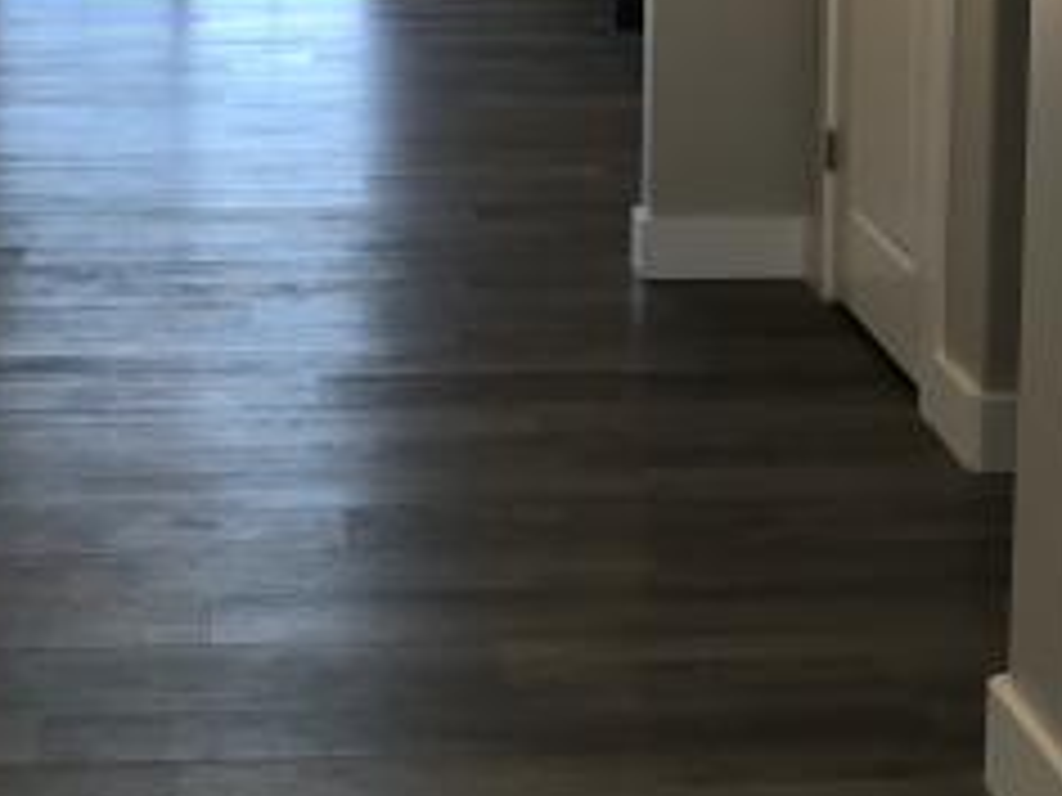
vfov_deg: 18.6
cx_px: 441
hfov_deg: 25.6
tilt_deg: -4.9
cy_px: -108
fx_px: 2332
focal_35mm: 76
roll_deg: +0.0
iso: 40
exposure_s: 1/120
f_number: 1.8
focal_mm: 3.99
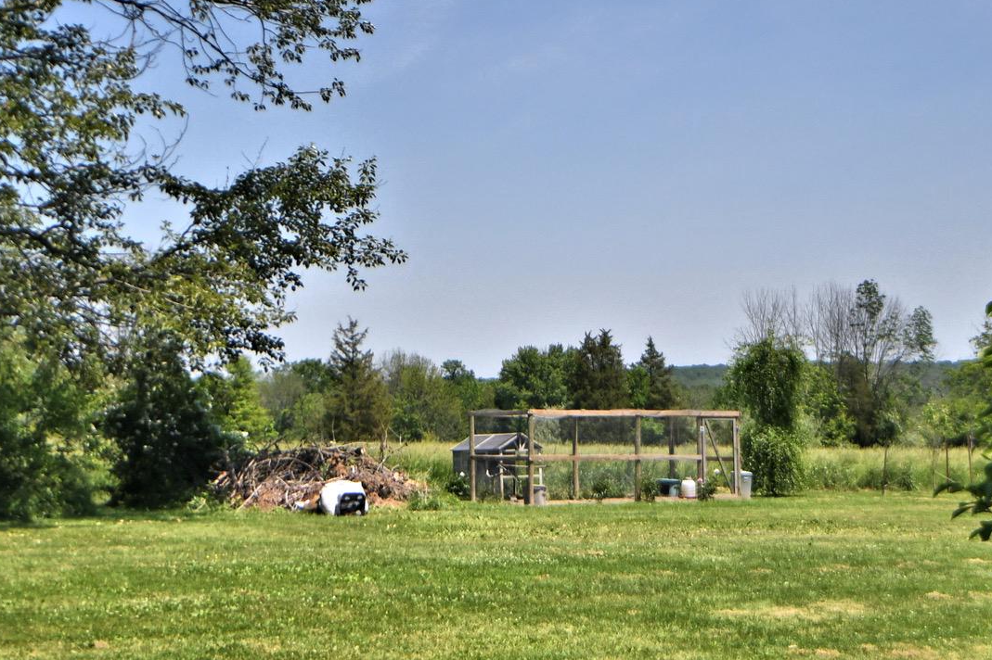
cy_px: 359
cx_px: 552
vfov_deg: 19.7
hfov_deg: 29.2
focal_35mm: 69
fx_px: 1901
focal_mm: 24
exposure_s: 1/6400
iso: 500
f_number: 4.5
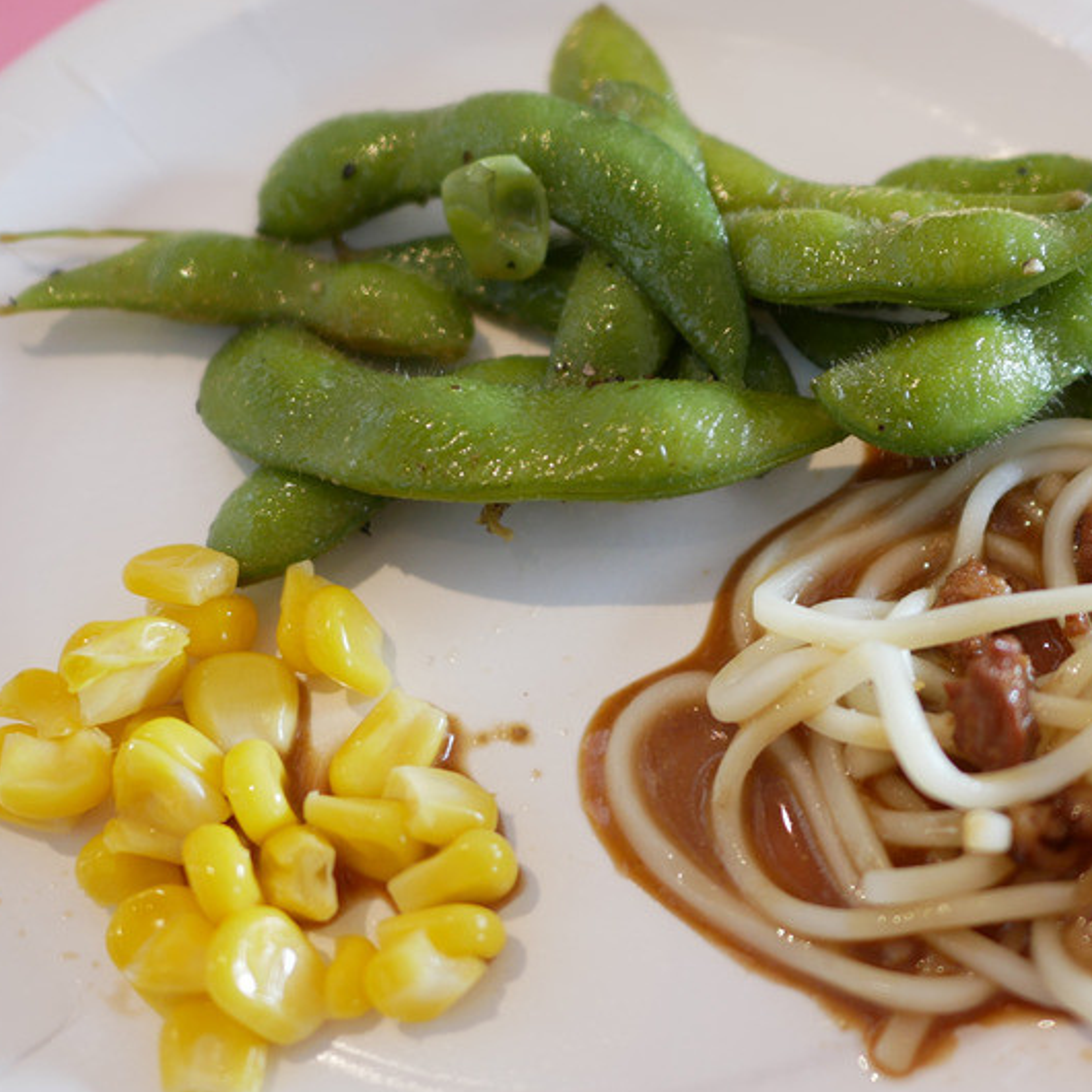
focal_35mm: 50
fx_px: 1785
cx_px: 736
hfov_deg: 33.7
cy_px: 602
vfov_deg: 34.0
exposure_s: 1/60
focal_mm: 15
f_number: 1.7
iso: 200
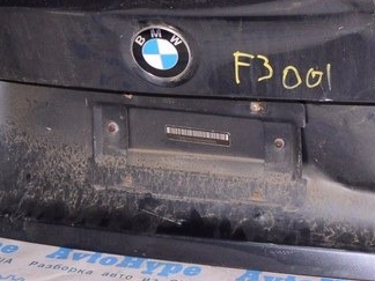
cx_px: 249
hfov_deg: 21.5
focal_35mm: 91
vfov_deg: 15.8
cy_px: -18
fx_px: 986
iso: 1600
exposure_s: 1/200
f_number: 8
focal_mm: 20
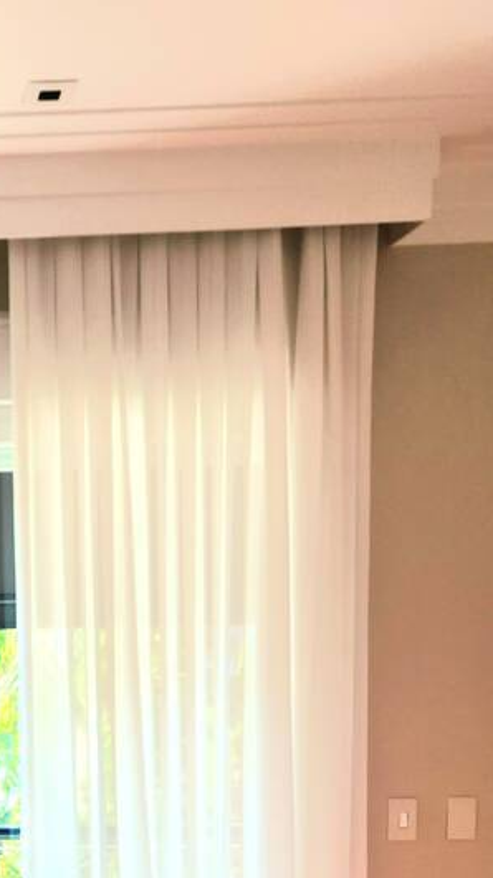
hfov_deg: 21.0
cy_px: 728
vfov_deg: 38.7
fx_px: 1187
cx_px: -172
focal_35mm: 51
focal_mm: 5.4
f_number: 1.8
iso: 64
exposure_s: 1/182
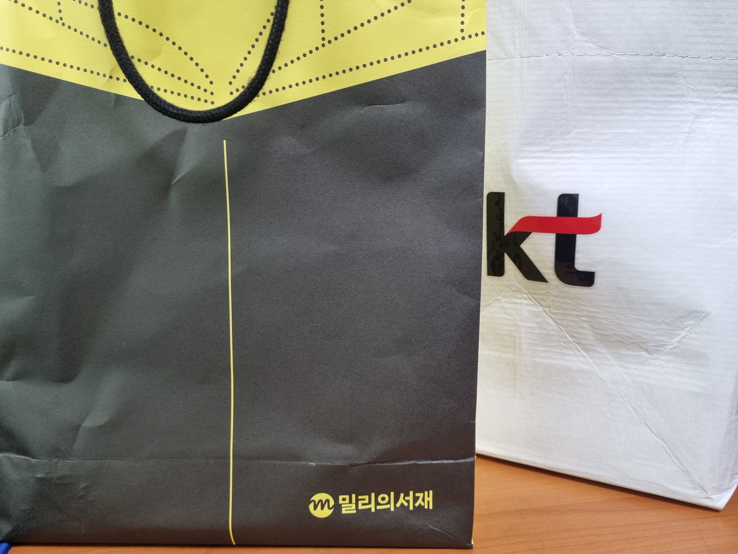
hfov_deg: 67.3
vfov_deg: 53.1
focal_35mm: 26
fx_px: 554
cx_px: 369
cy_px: 277
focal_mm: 5.4
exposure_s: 1/60
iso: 160
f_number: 1.8
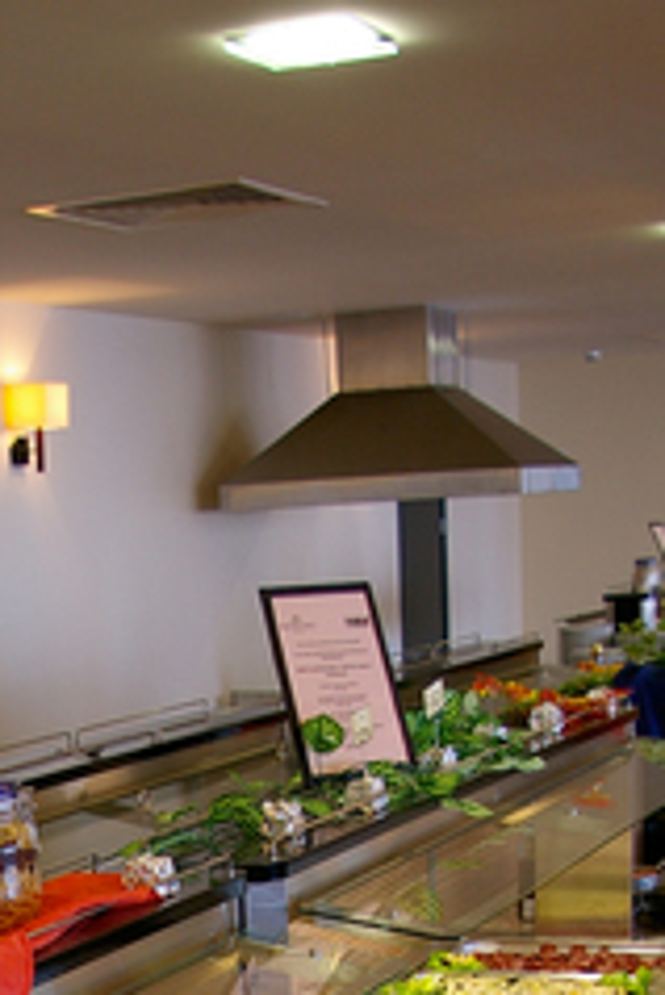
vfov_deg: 26.2
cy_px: 1217
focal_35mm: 68
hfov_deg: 19.7
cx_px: 86
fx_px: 1881
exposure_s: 1/45
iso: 200
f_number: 3.5
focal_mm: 18
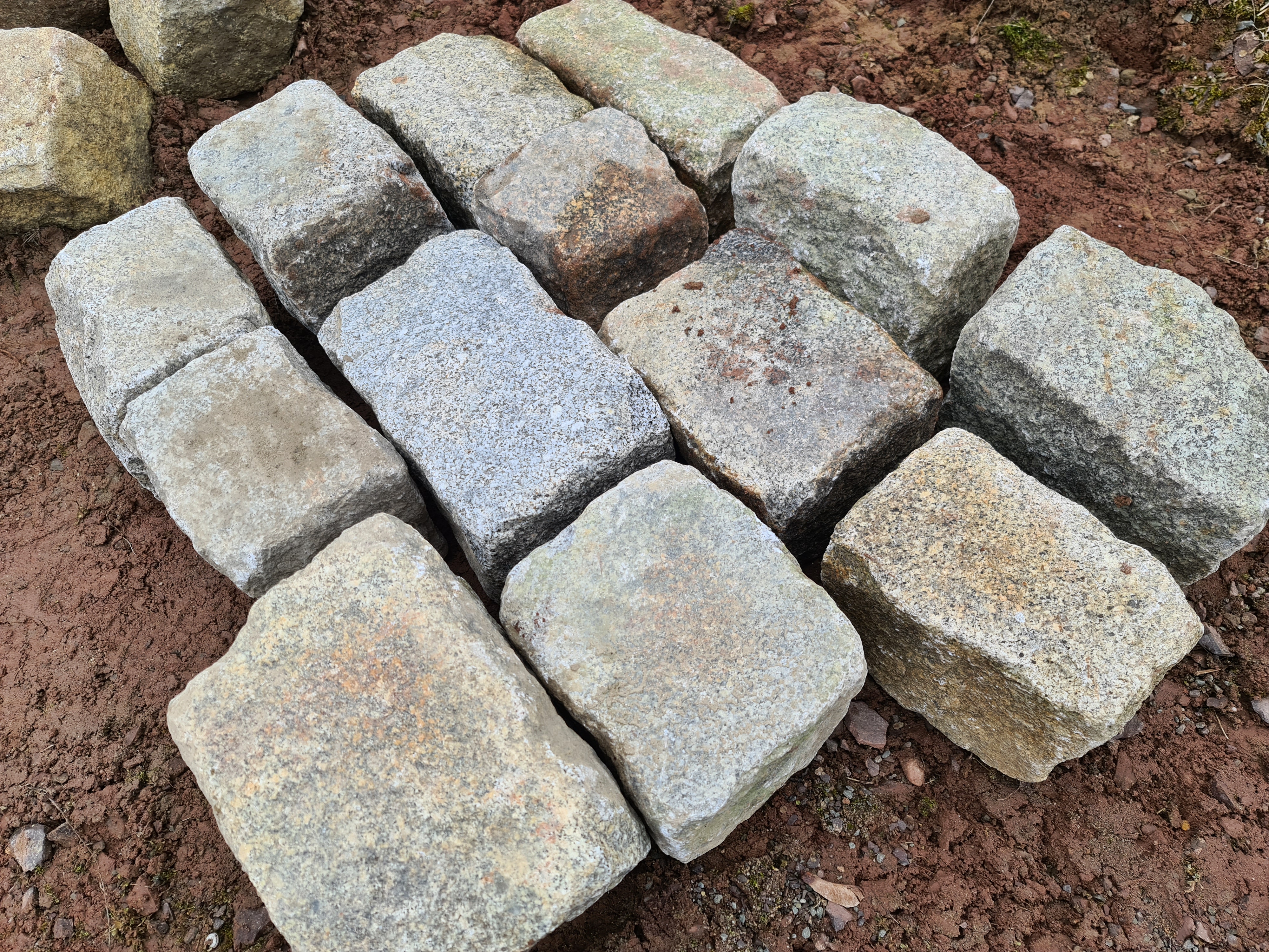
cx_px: 634
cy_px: 476
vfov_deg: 54.9
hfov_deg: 69.4
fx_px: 916
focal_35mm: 25
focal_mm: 7
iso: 50
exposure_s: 1/294
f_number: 1.8
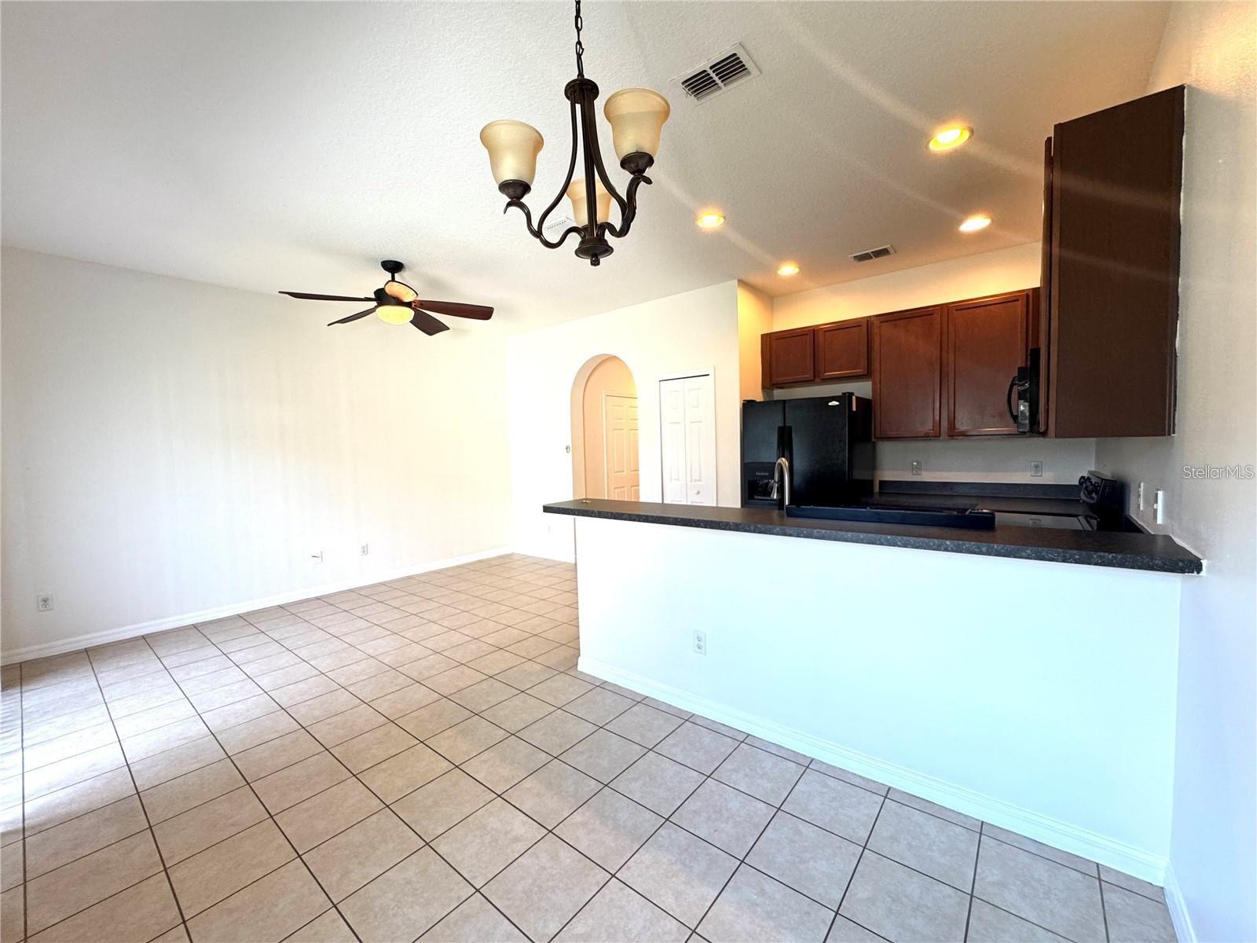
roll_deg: +1.3
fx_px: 508
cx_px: 628
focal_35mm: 14
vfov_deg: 85.7
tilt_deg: -3.6
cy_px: 472
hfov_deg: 102.1
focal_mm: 2.22
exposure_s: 1/120
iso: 200
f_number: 2.2
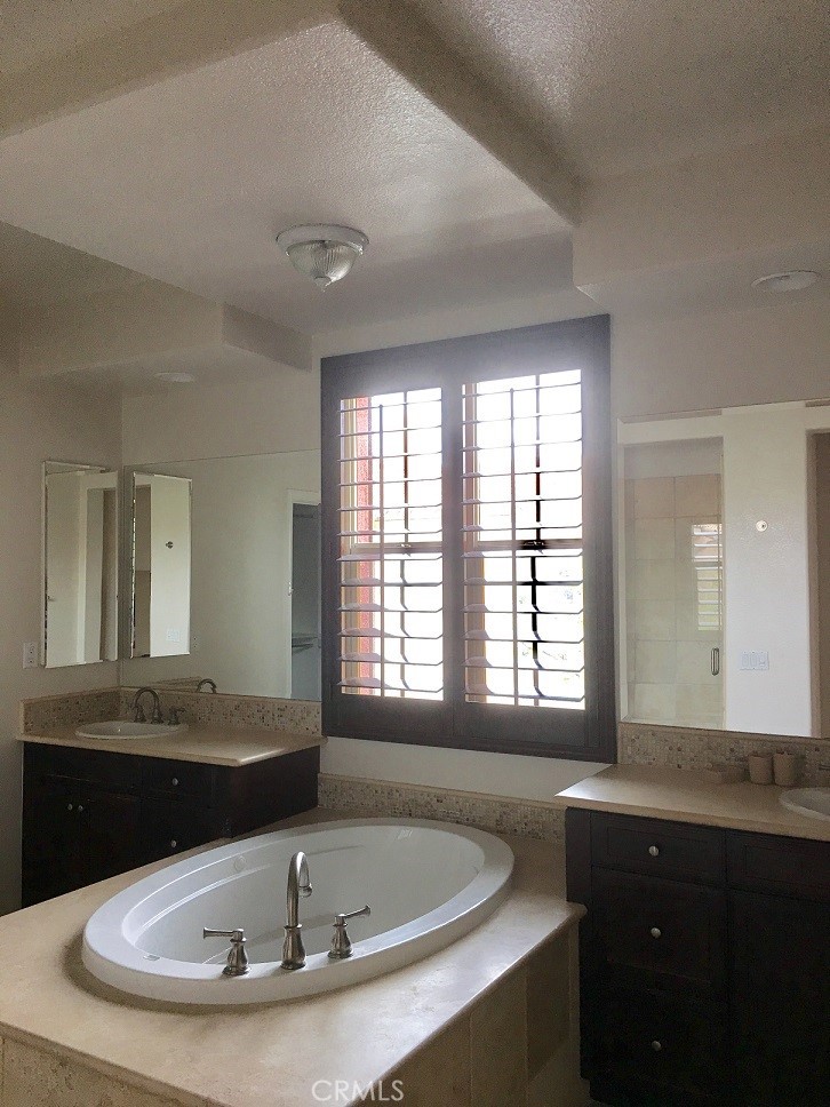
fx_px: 927
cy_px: 554
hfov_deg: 48.2
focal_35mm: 29
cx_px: 415
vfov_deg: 61.7
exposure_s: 1/40
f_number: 2.2
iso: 25
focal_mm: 4.15
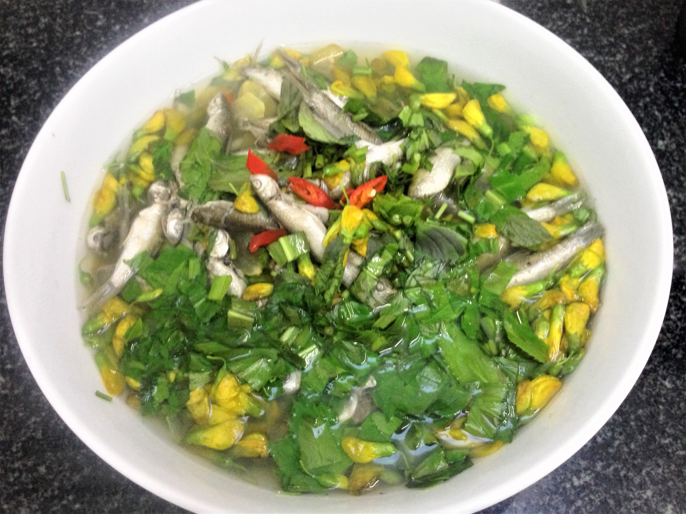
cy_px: 257
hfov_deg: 55.4
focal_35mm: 33
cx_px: 343
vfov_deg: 42.9
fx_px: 654
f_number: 2.4
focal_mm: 4.12
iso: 320
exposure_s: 1/20
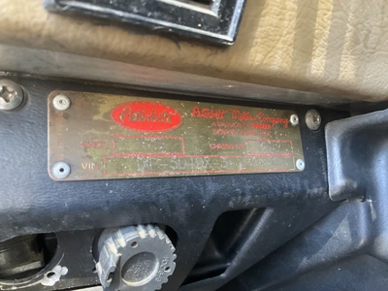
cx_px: 194
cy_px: 146
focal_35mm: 29
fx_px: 325
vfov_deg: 48.2
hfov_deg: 61.7
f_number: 1.8
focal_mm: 3
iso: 250
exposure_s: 1/60
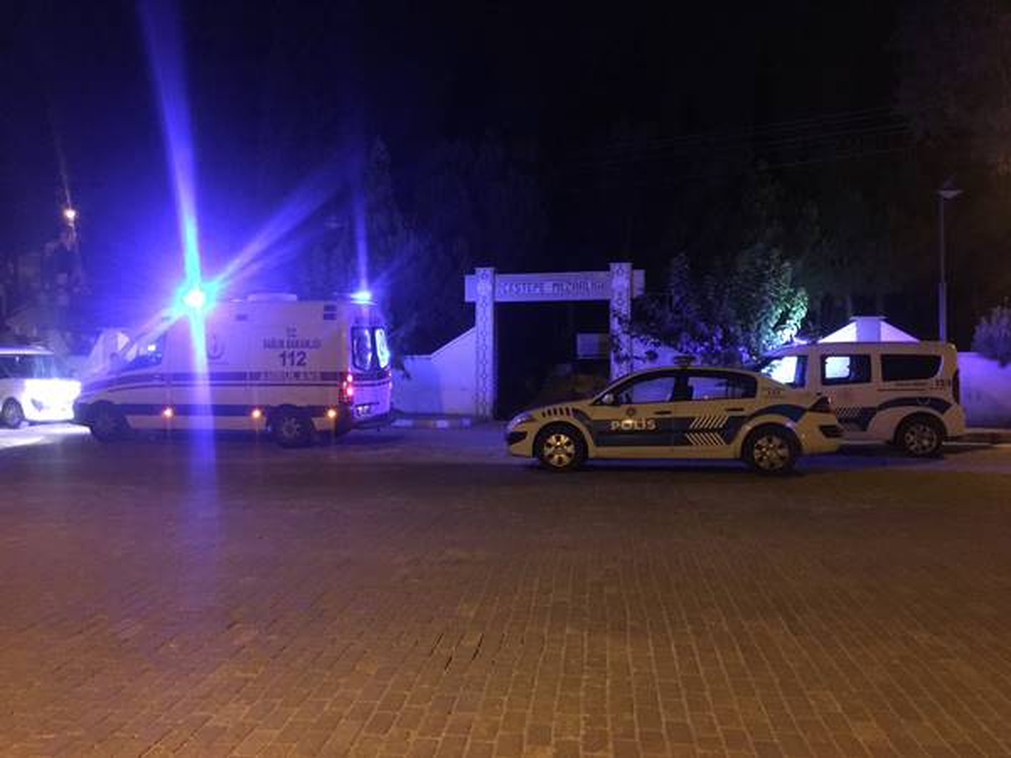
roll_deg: -0.3
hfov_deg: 61.7
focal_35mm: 29
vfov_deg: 48.2
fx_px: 847
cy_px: 379
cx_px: 506
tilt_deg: -0.4
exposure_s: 1/4
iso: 500
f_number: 2.2
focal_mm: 4.15
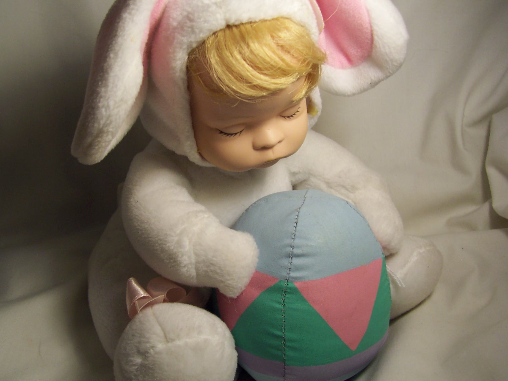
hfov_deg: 50.1
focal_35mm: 37
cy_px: 190
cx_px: 254
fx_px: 543
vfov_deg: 38.7
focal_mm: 5.6
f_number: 2.8
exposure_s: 1/180
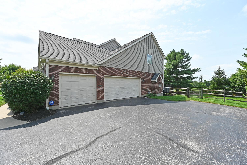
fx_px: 96
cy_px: 82
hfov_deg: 104.3
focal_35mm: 14
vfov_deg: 81.2
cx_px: 124
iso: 100
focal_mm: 14
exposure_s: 1/400
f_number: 7.1
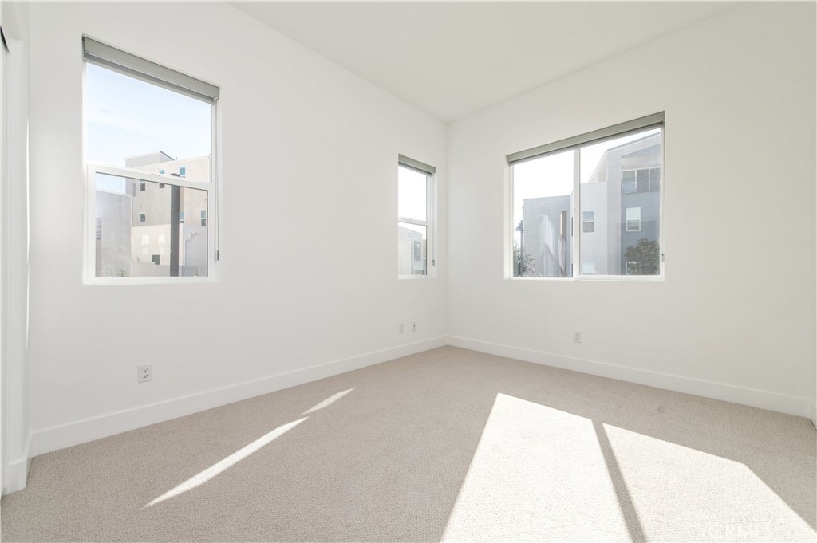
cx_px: 408
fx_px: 317
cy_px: 272
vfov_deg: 81.1
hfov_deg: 104.3
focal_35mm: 14
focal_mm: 14
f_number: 6.3
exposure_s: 1/125
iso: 100
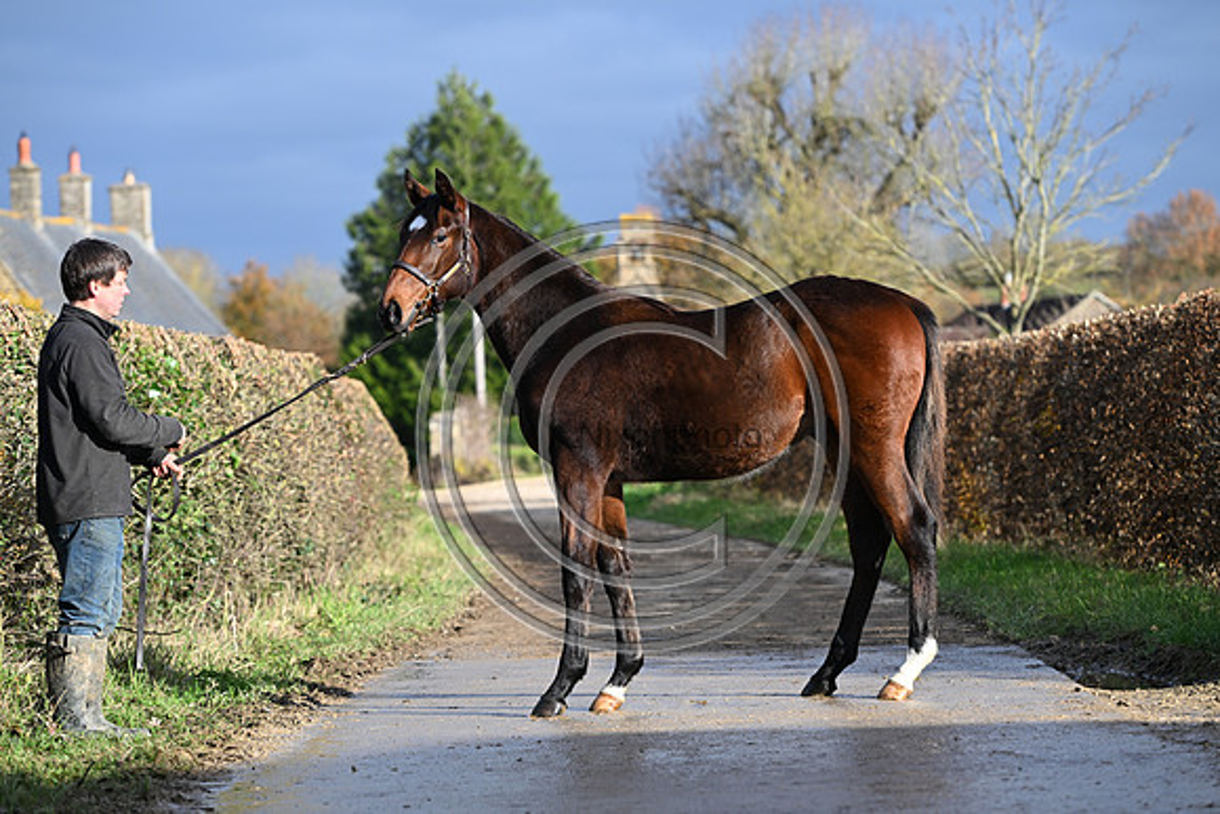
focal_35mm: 135
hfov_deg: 15.2
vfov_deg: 10.2
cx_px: 610
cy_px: 407
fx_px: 4576
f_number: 4.5
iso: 250
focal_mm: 135
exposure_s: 1/1000
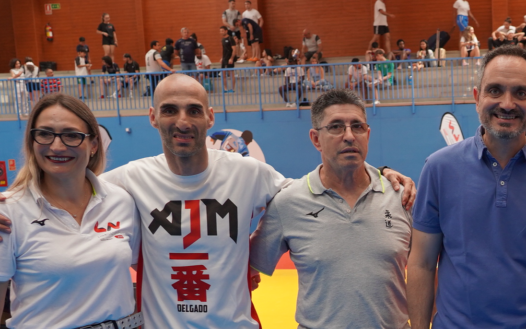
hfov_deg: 29.0
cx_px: 505
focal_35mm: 67
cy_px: 362
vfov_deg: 18.7
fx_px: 961
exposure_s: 1/160
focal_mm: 24
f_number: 4
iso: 400
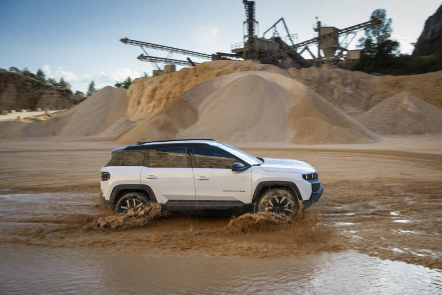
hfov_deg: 57.2
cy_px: 148
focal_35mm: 33
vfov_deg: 40.0
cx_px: 221
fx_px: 405
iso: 64
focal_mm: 33
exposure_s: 1/80
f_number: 9
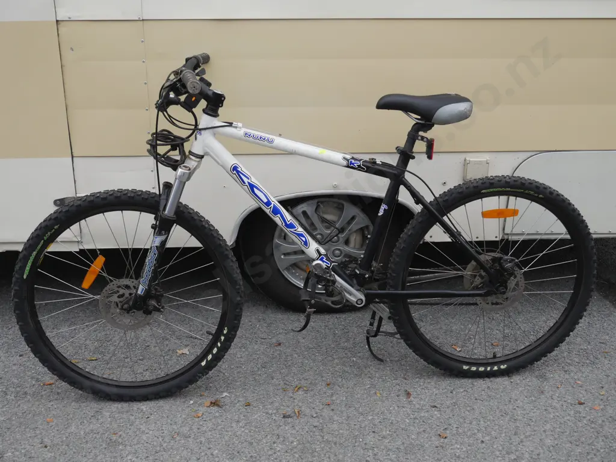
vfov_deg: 32.9
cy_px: 231
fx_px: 783
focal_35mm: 44
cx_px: 308
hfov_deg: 42.9
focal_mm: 22
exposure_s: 1/60
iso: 320
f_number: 4.7
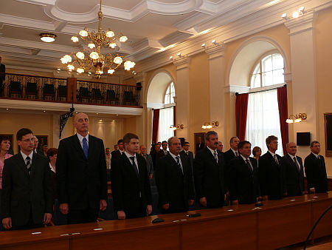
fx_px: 336
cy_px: 125
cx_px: 166
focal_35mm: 35
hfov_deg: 52.6
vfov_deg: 40.7
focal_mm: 7.4
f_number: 4
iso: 100
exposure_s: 1/30
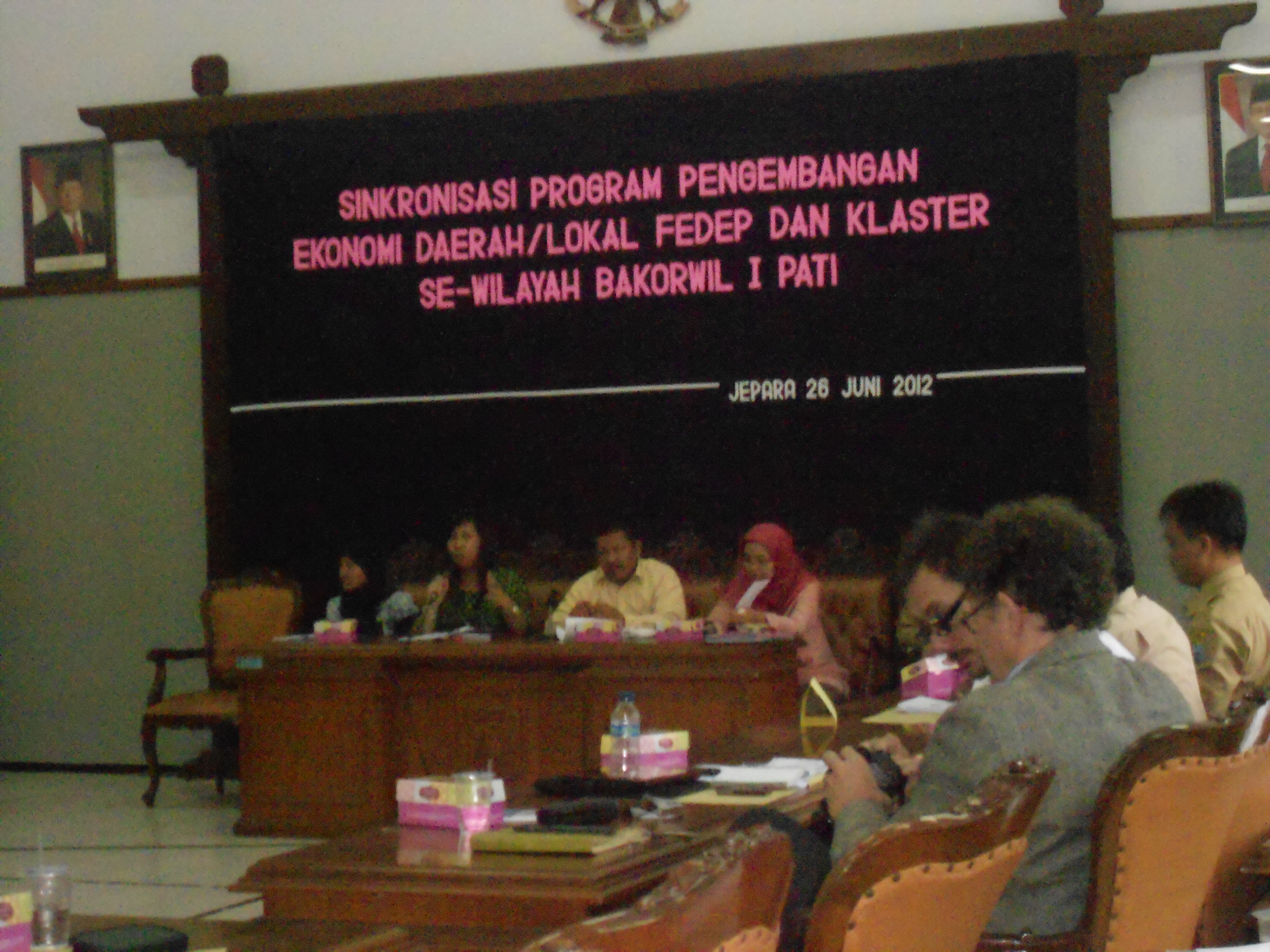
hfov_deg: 25.7
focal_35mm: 76
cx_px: 635
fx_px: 2788
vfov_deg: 19.4
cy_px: 476
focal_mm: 13.5
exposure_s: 1/60
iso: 1600
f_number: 5.8
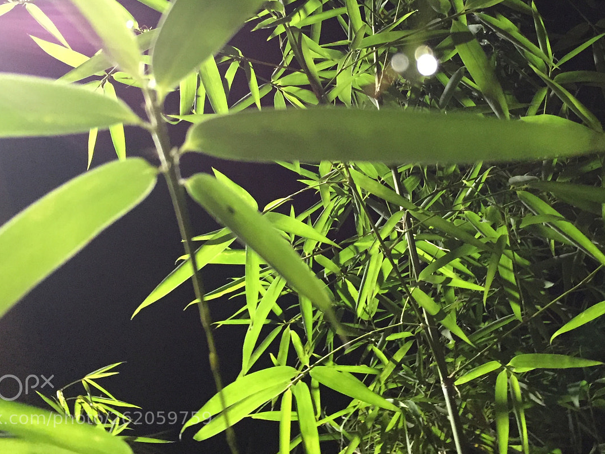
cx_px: 370
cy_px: 119
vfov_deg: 32.3
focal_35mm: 44
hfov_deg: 42.7
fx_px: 769
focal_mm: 4.15
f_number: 2.2
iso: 320
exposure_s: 1/33
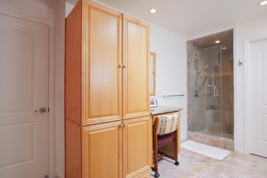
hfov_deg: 86.9
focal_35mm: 19
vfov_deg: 64.6
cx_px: 133
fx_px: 141
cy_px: 90
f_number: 8
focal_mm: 9
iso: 2000
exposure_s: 1/40
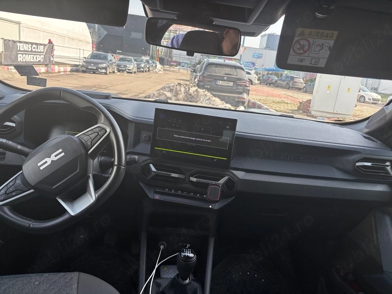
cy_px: 147
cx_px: 196
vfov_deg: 53.1
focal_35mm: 26
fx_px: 294
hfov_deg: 67.3
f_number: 1.6
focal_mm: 5.96
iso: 50
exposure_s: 1/403
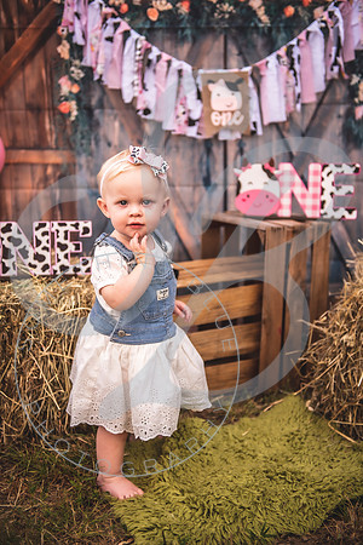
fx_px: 726
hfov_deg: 28.1
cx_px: 182
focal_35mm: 48
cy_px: 272
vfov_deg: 41.1
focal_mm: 48
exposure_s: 1/640
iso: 100
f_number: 2.8
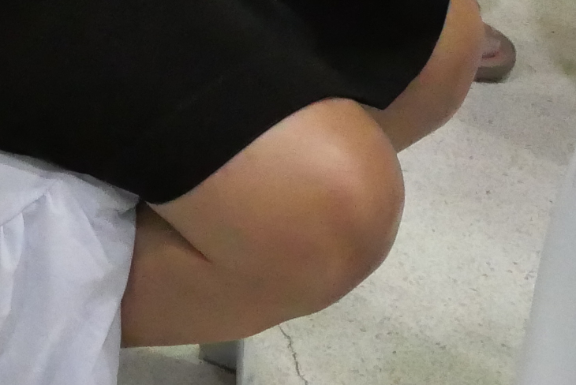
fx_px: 1953
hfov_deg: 15.1
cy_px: -495
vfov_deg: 10.0
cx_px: -382
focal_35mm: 122
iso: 5000
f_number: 5.6
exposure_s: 1/160
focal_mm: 12
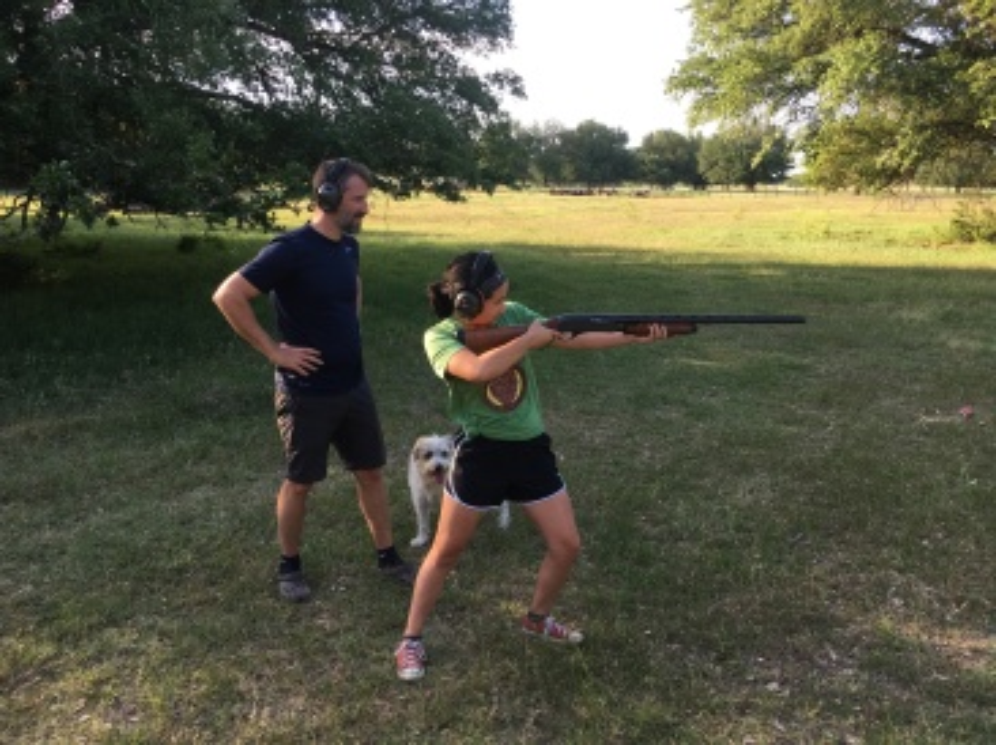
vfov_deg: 48.2
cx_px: 498
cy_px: 372
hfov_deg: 61.7
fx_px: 834
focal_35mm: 29
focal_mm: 4.15
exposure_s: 1/191
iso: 25
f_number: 2.2
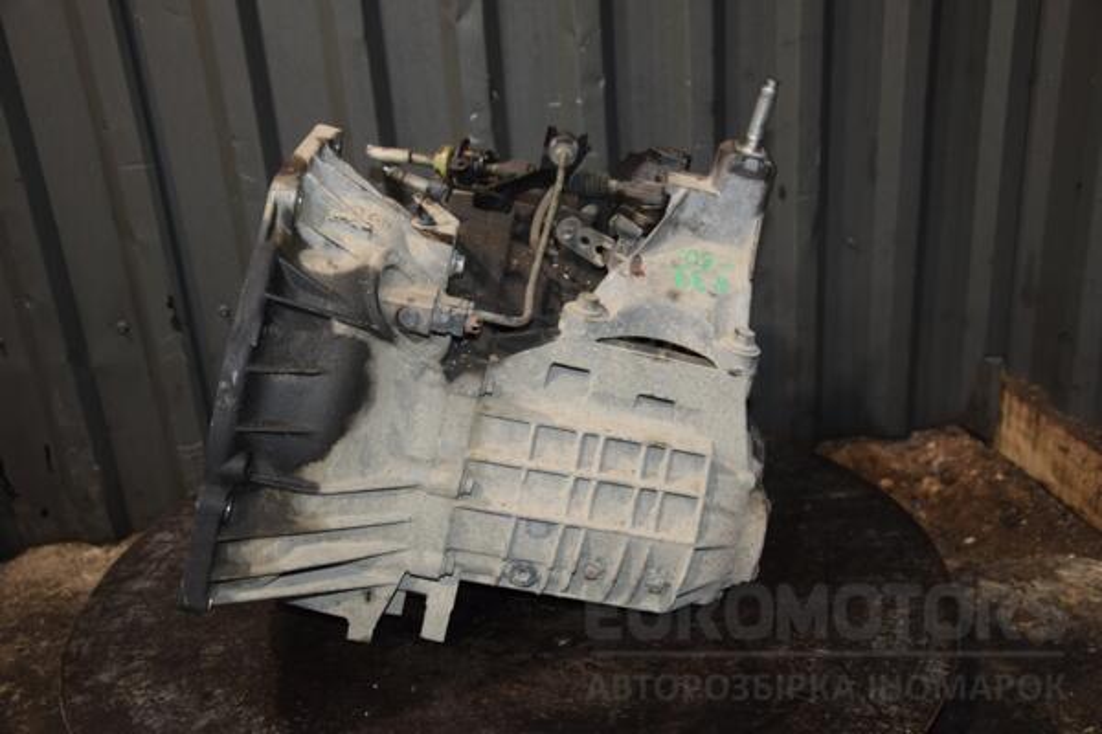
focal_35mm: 39
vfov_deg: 34.2
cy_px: 367
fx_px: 1194
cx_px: 551
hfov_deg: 49.6
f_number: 5
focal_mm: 26
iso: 800
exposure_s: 1/60
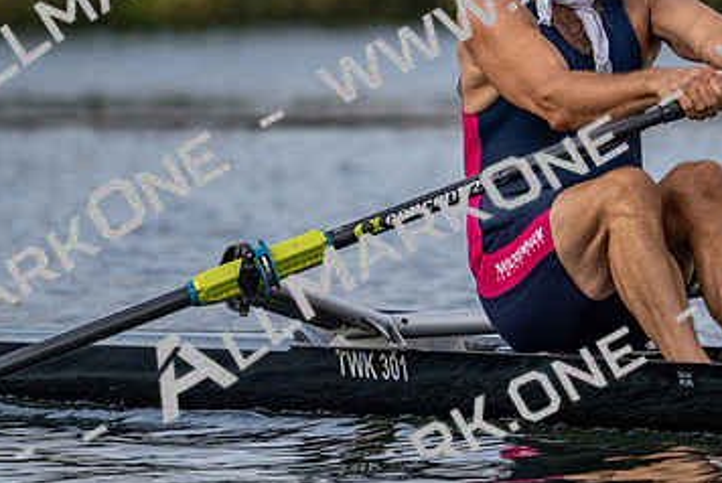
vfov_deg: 2.7
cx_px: 568
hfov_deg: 4.0
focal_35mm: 513
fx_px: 10297
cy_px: 109
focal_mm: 315
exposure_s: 1/1600
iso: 400
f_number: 6.3
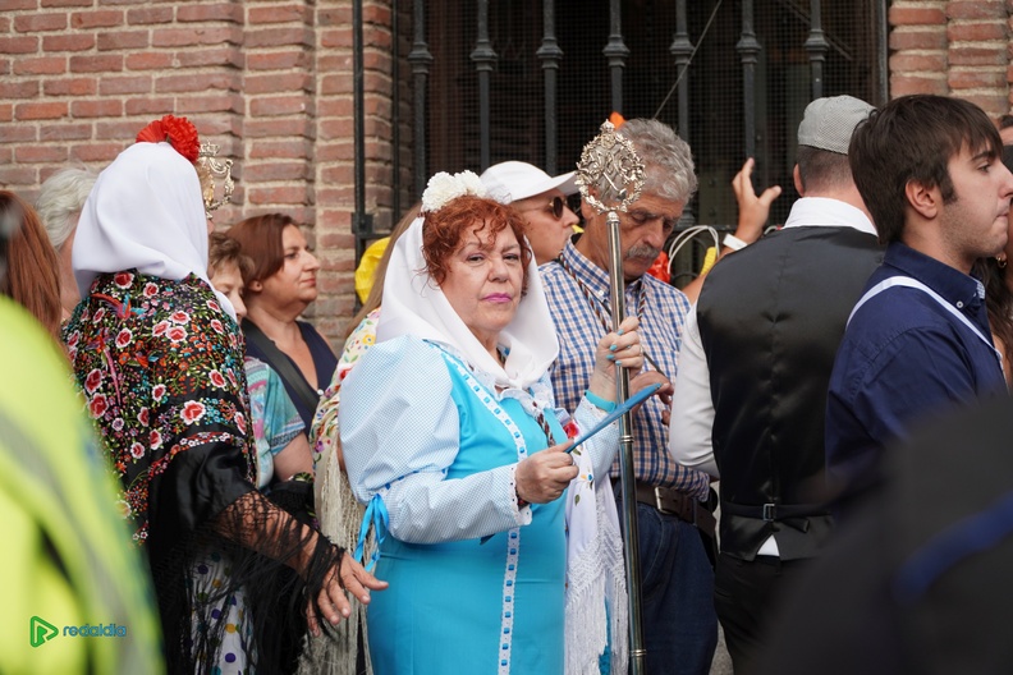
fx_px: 2912
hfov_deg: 19.7
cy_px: 338
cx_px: 506
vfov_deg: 13.2
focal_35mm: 104
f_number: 4
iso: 100
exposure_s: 1/125
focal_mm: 69
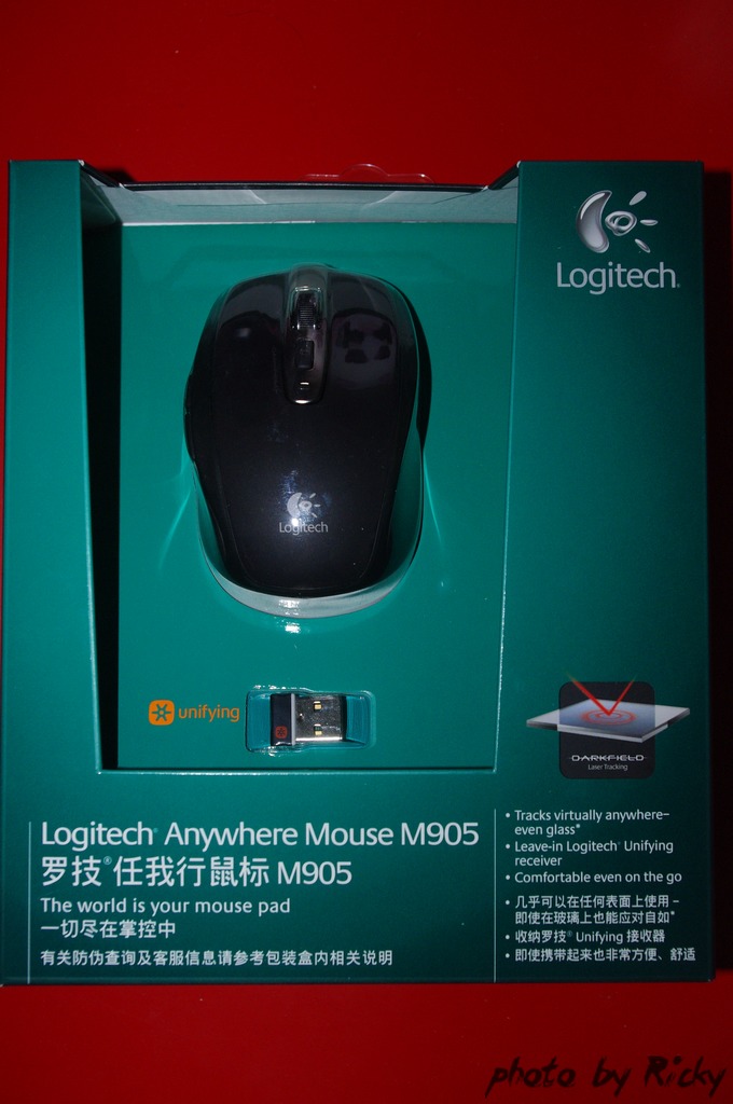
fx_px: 1409
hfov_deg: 29.2
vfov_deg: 42.8
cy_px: 552
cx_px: 366
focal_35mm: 46
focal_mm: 30.63
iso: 800
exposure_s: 1/25
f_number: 5.6
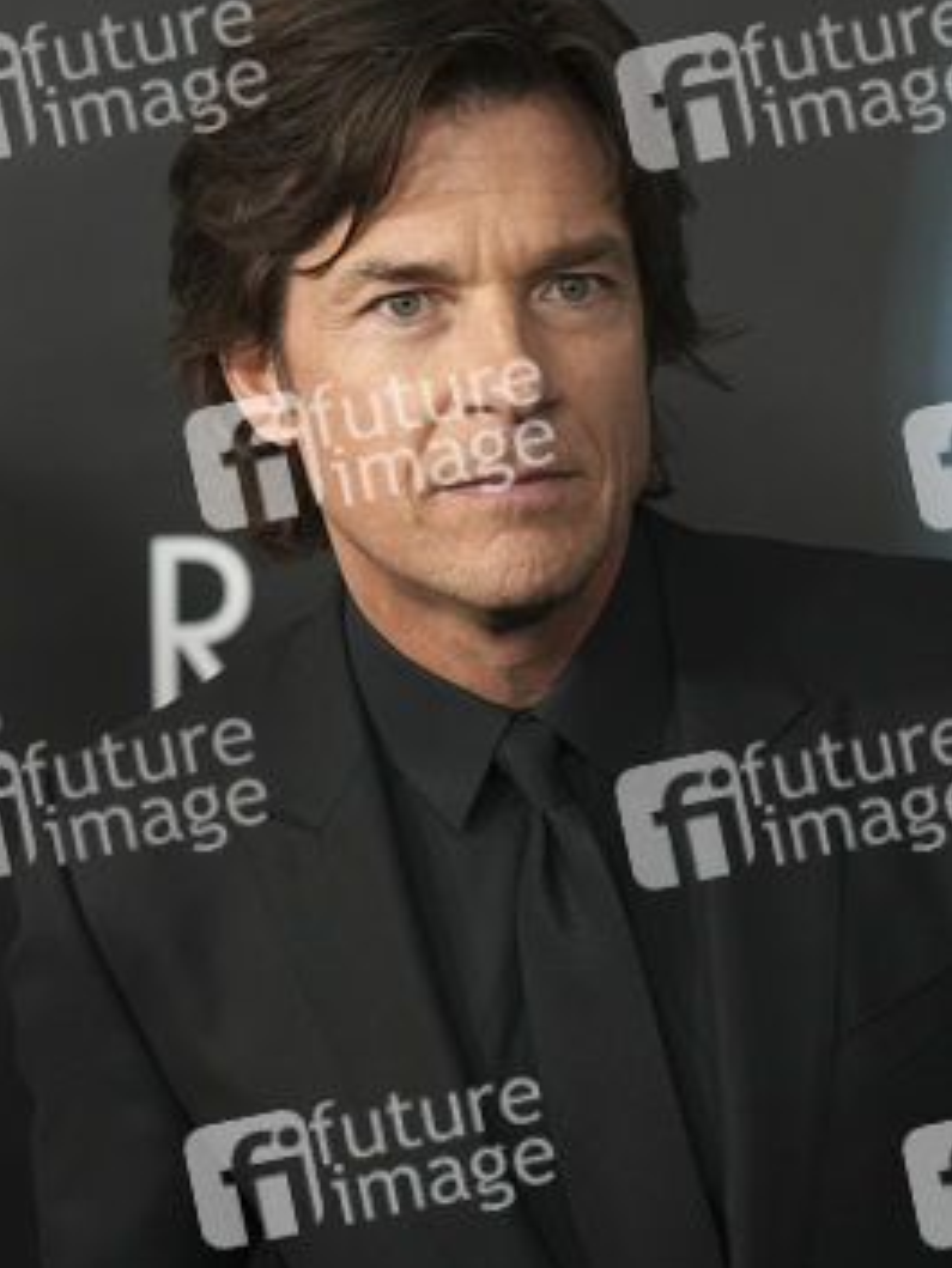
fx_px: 3995
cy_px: 625
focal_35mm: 109
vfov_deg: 18.0
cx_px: 476
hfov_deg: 13.6
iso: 6400
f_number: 5.6
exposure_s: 1/320
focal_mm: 100
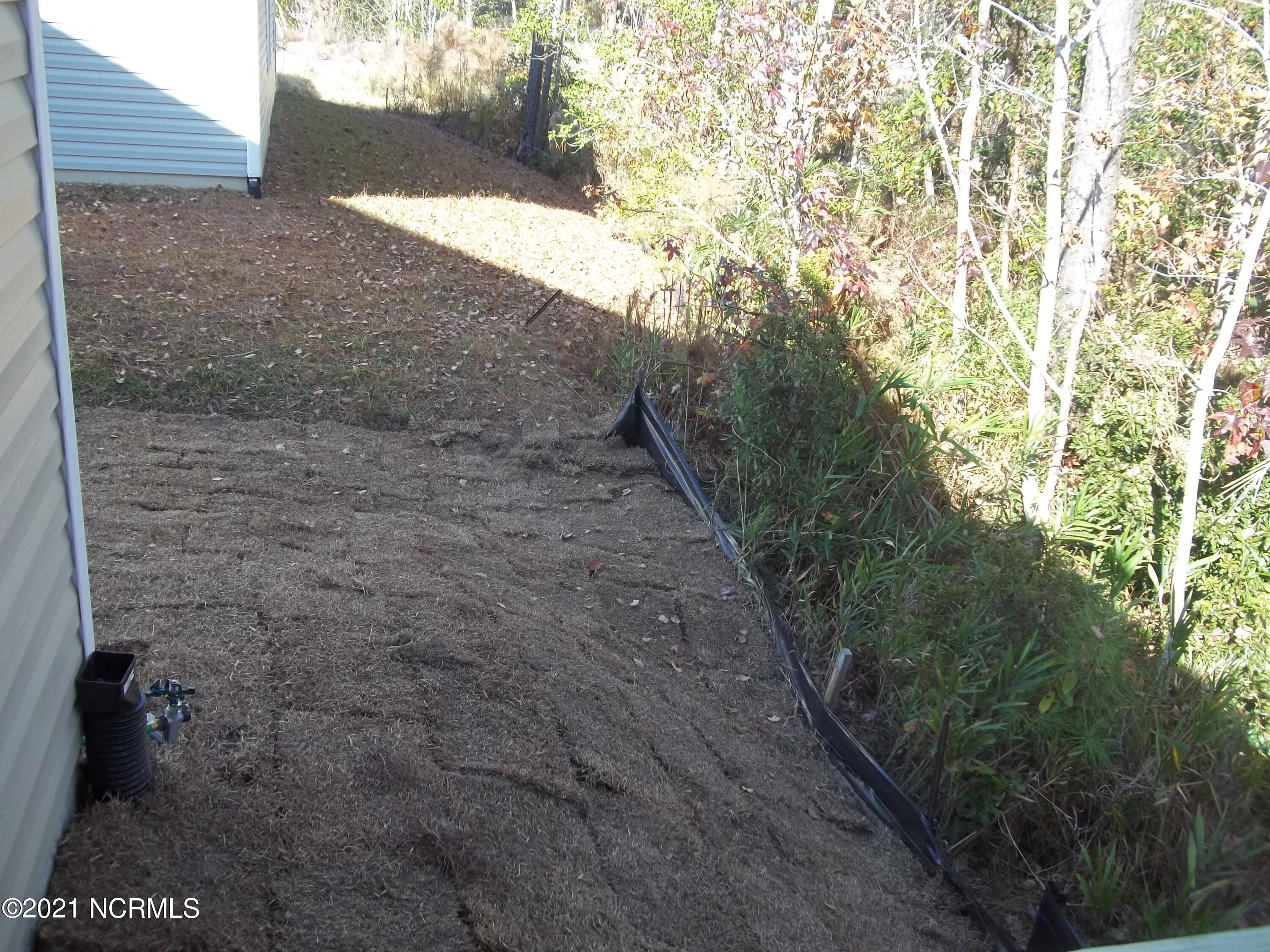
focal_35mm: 32
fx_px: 1174
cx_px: 635
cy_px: 476
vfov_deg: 44.2
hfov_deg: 56.8
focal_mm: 5.7
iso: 64
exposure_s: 1/160
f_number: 2.9
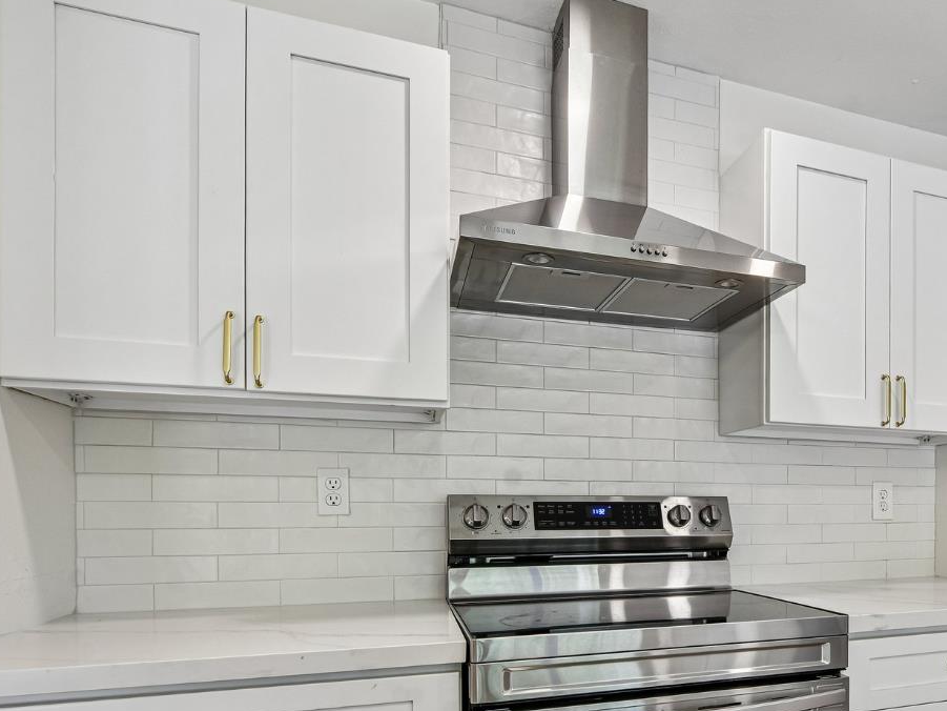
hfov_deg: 67.6
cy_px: 509
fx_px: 657
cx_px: 696
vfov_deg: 54.9
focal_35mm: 24
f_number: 8
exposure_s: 1/10
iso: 100
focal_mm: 10
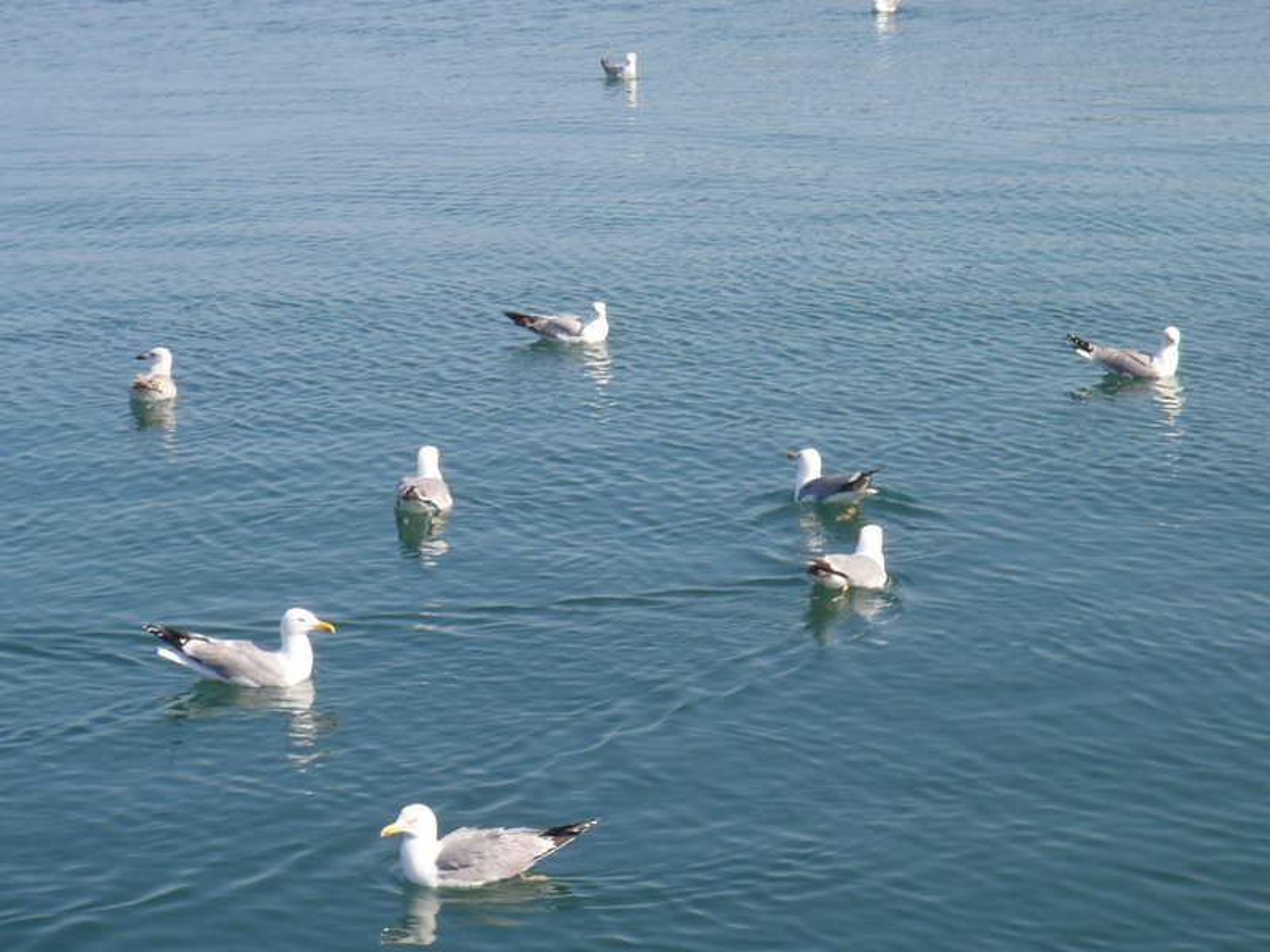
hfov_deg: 19.3
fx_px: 3742
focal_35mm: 102
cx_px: 635
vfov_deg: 14.5
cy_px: 476
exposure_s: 1/250
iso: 80
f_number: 5.1
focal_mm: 18.2
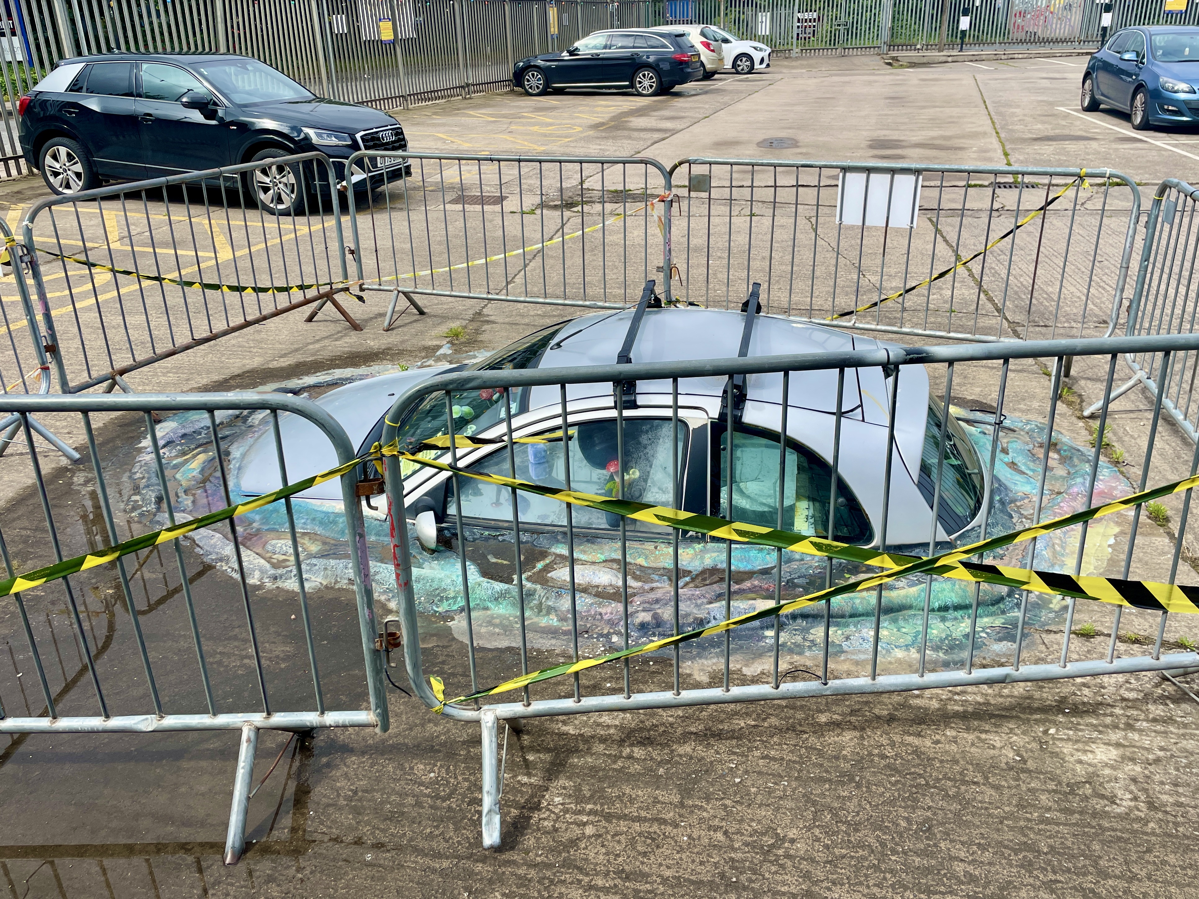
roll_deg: +0.4
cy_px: 450
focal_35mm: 26
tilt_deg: -23.4
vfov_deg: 53.1
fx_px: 901
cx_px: 600
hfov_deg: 67.3
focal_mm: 4.2
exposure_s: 1/2618
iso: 32
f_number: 1.6
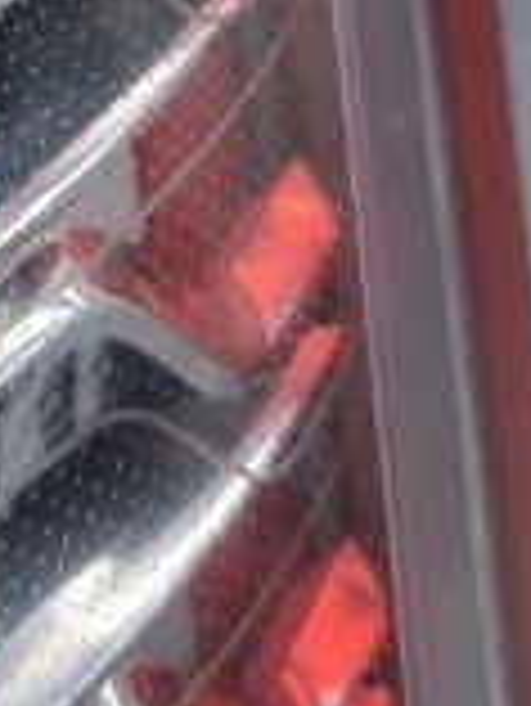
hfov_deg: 14.7
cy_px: -220
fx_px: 2002
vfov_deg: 18.6
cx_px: -63
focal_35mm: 98
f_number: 1.8
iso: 50
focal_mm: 6.7
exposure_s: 1/283
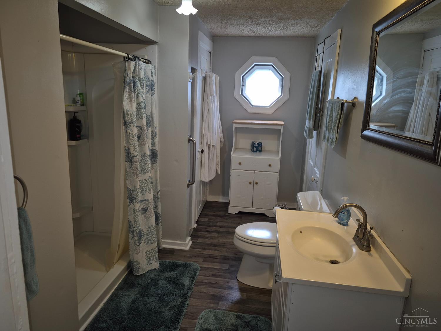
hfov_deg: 73.9
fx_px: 293
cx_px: 220
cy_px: 166
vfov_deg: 58.9
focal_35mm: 23
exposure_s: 1/60
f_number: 1.8
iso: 50
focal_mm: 5.4
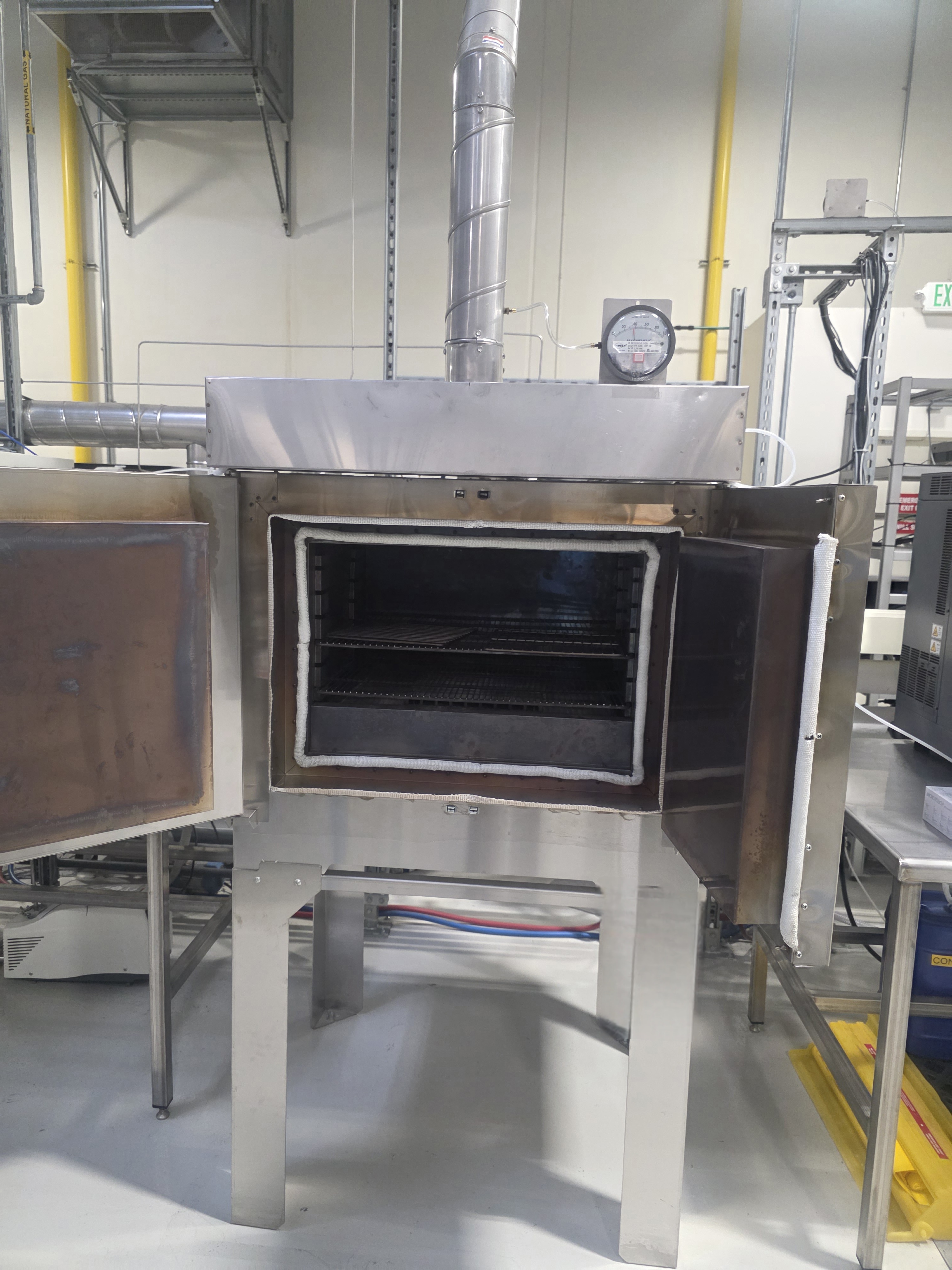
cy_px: 635
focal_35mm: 23
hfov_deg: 58.9
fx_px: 843
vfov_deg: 73.9
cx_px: 476
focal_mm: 6.3
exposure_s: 1/120
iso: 640
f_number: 1.7
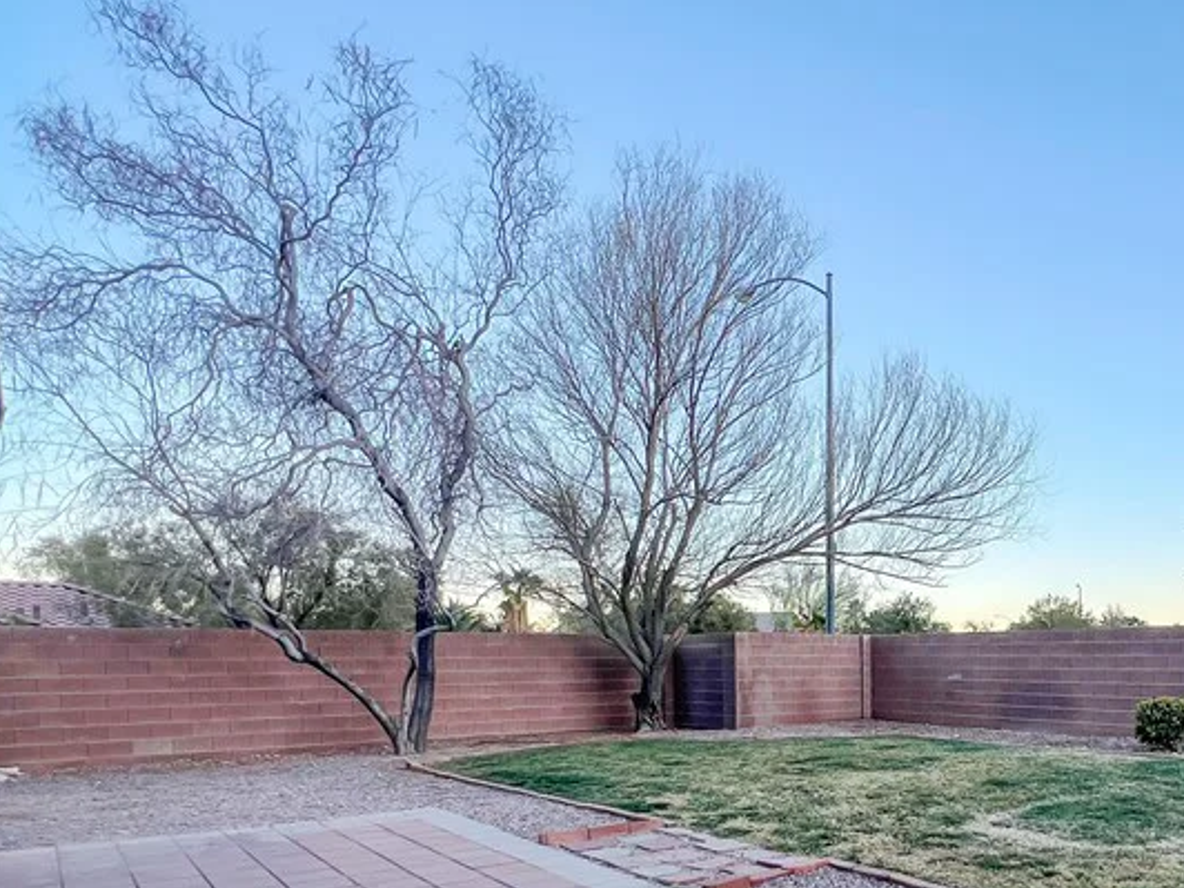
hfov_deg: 64.5
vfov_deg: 52.3
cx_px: 912
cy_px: 674
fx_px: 855
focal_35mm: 25
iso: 32
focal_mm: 1.57
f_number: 1.8
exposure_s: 1/290
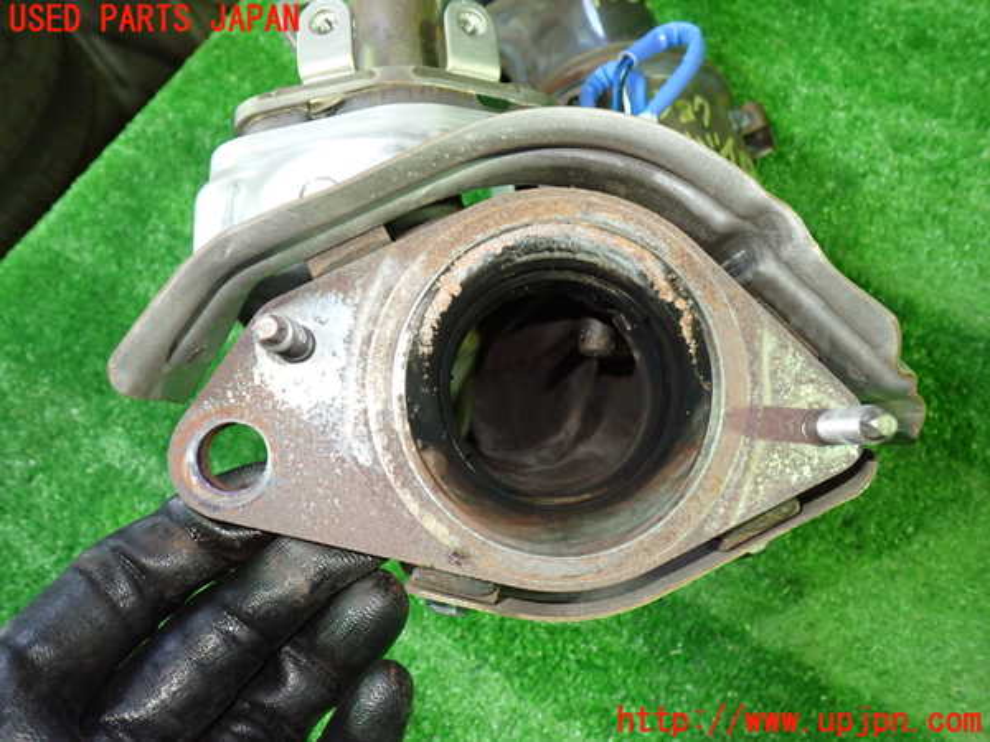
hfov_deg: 60.0
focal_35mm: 30
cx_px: 495
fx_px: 858
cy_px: 371
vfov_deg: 46.8
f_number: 2.3
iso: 500
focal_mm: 5.4
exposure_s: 1/30
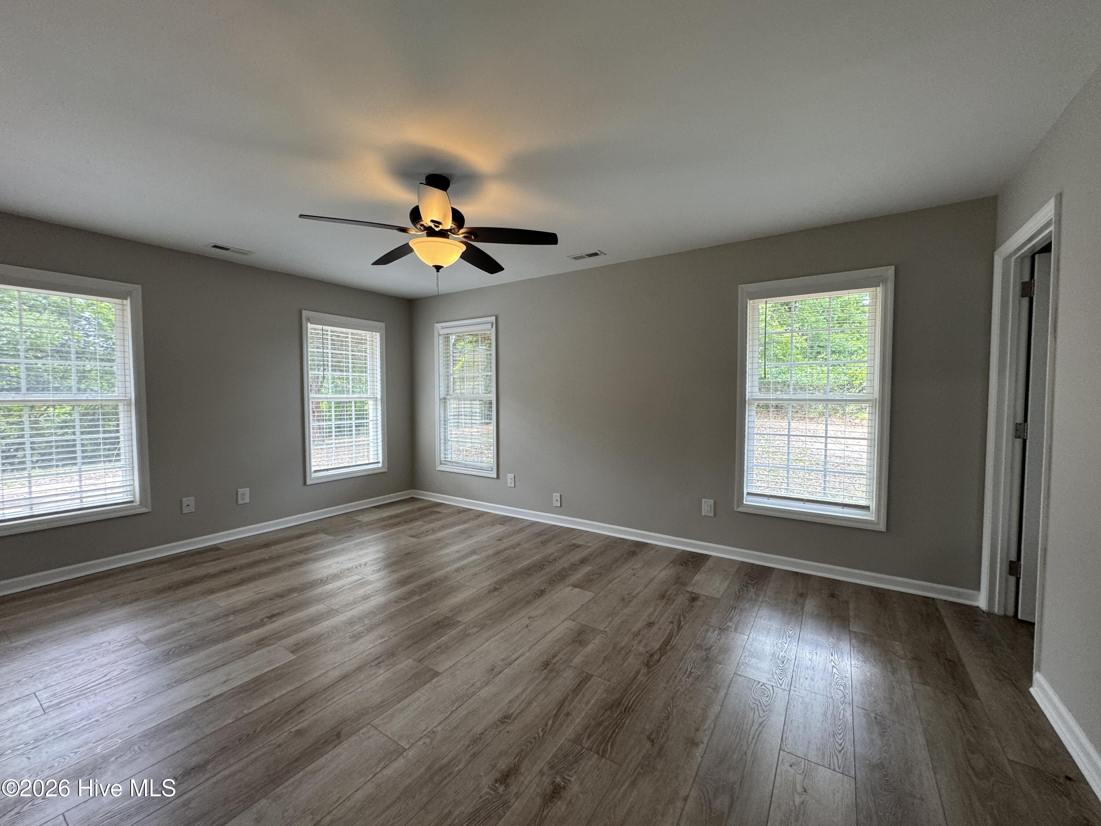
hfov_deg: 102.1
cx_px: 550
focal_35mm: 14
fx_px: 445
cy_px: 413
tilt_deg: -2.8
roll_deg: -0.1
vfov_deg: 85.7
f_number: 2.2
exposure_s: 1/120
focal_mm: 2.22
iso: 160
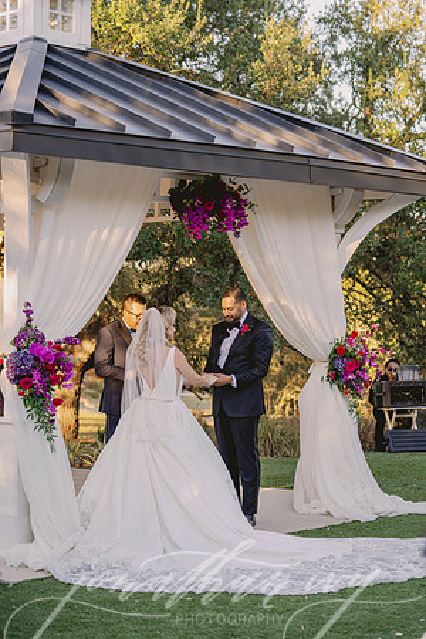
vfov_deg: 24.5
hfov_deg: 16.5
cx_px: 213
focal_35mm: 83
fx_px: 1473
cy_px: 320
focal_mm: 83
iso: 320
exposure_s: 1/320
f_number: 3.2
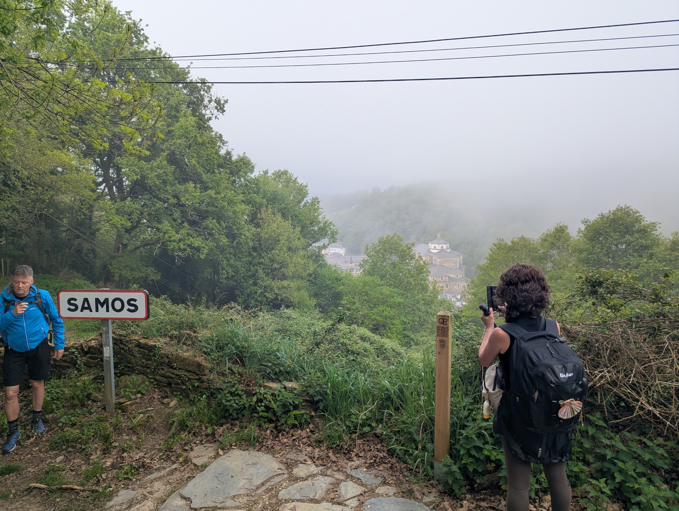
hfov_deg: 71.5
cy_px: 256
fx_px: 471
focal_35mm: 24
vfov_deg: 56.9
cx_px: 340
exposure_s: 1/536
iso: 49
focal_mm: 6.81
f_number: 1.85
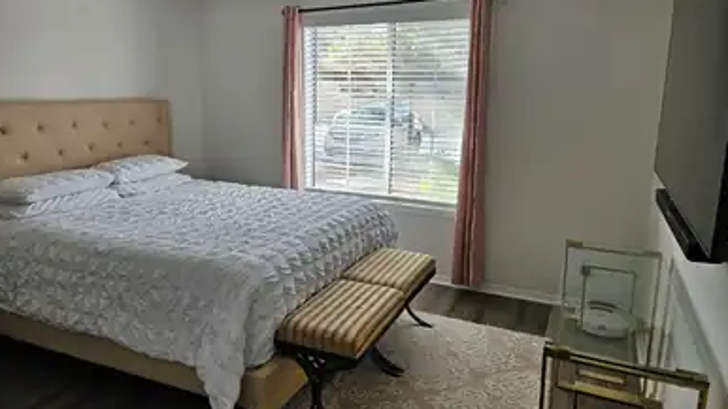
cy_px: 190
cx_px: 356
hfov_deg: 71.9
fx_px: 502
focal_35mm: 26
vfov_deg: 44.3
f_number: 1.8
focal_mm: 5.4
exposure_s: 1/180
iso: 64
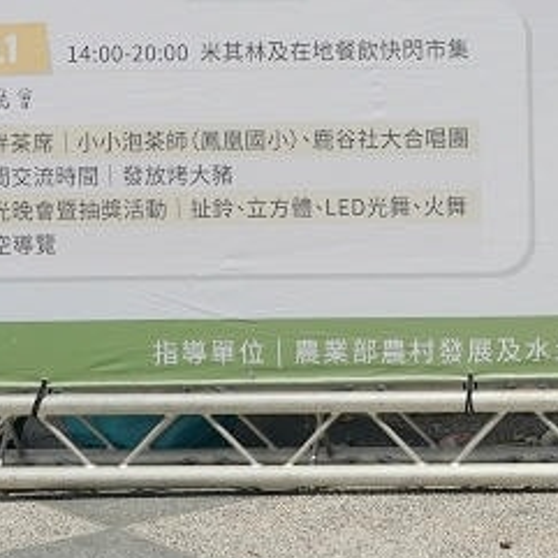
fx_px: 2626
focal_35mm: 144
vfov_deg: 11.8
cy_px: -153
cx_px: 924
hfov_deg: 11.5
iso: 100
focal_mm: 34
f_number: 5
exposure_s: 1/1000
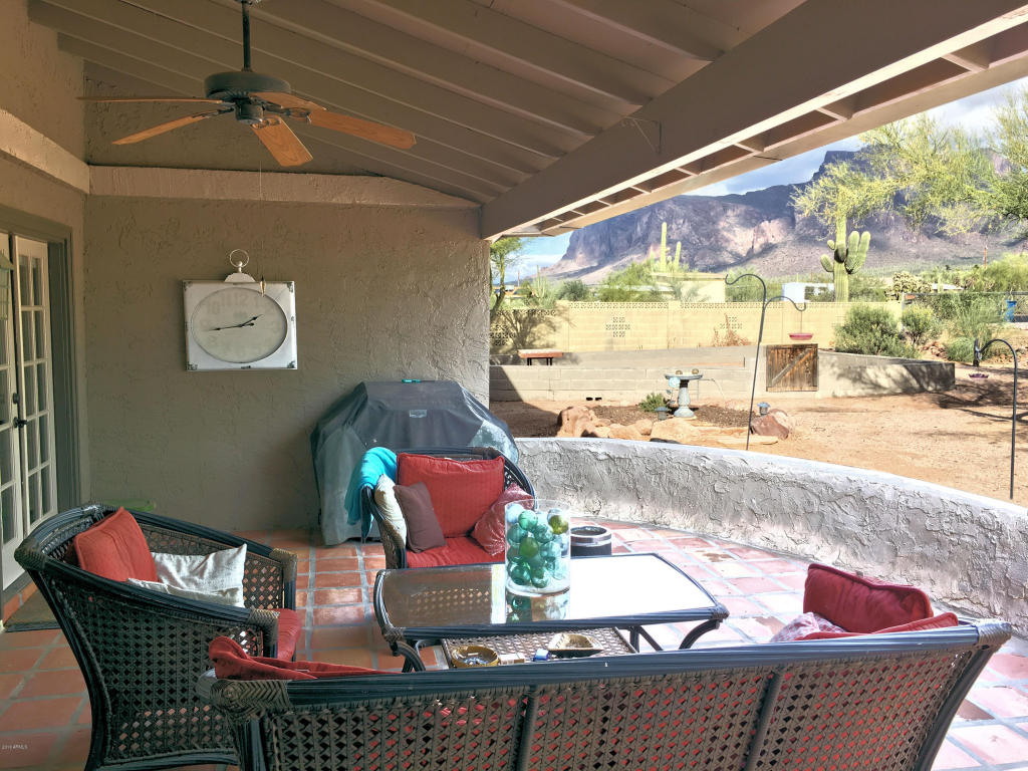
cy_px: 386
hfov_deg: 61.7
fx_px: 861
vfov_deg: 48.2
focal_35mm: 29
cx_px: 514
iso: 25
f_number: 2.2
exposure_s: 1/40
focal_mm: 4.15
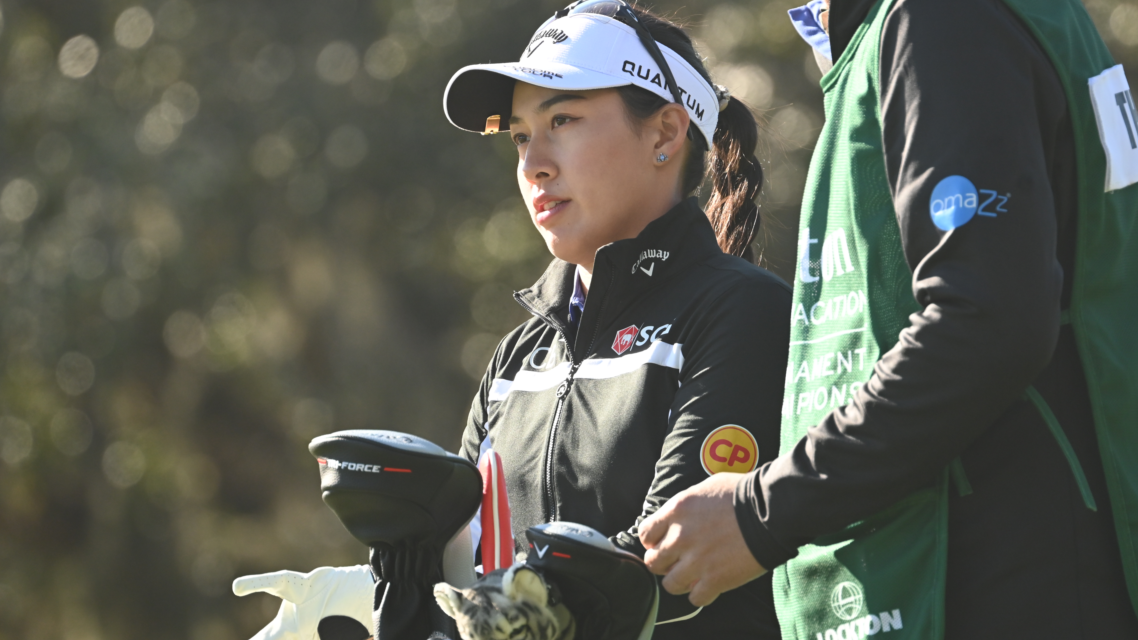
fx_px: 18981
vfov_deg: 1.9
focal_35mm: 629
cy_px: 340
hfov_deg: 3.4
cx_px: 569
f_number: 6.3
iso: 560
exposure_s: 1/640
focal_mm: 400
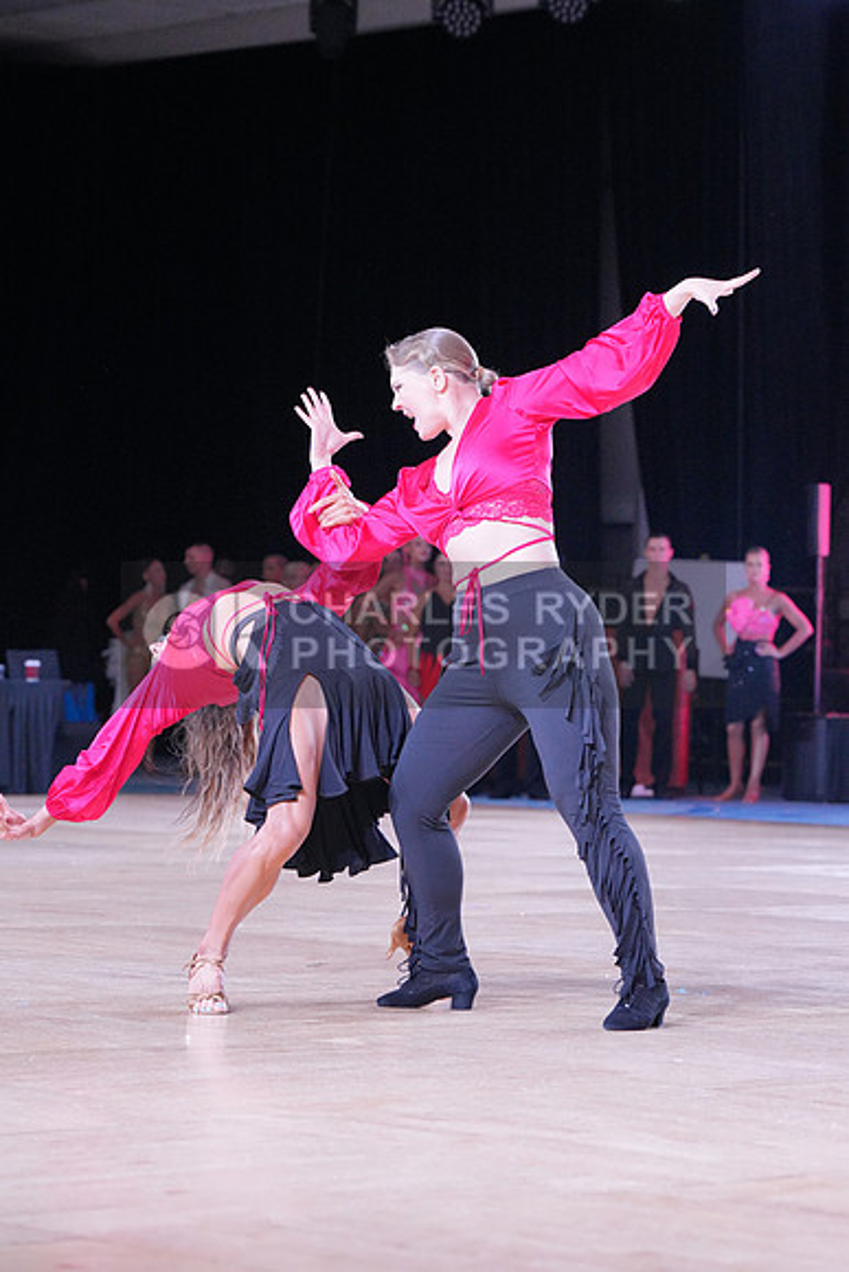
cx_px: 424
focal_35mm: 119
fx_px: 4207
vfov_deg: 17.2
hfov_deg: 11.5
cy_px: 636
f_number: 5.6
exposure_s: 1/400
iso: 5000
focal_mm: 119
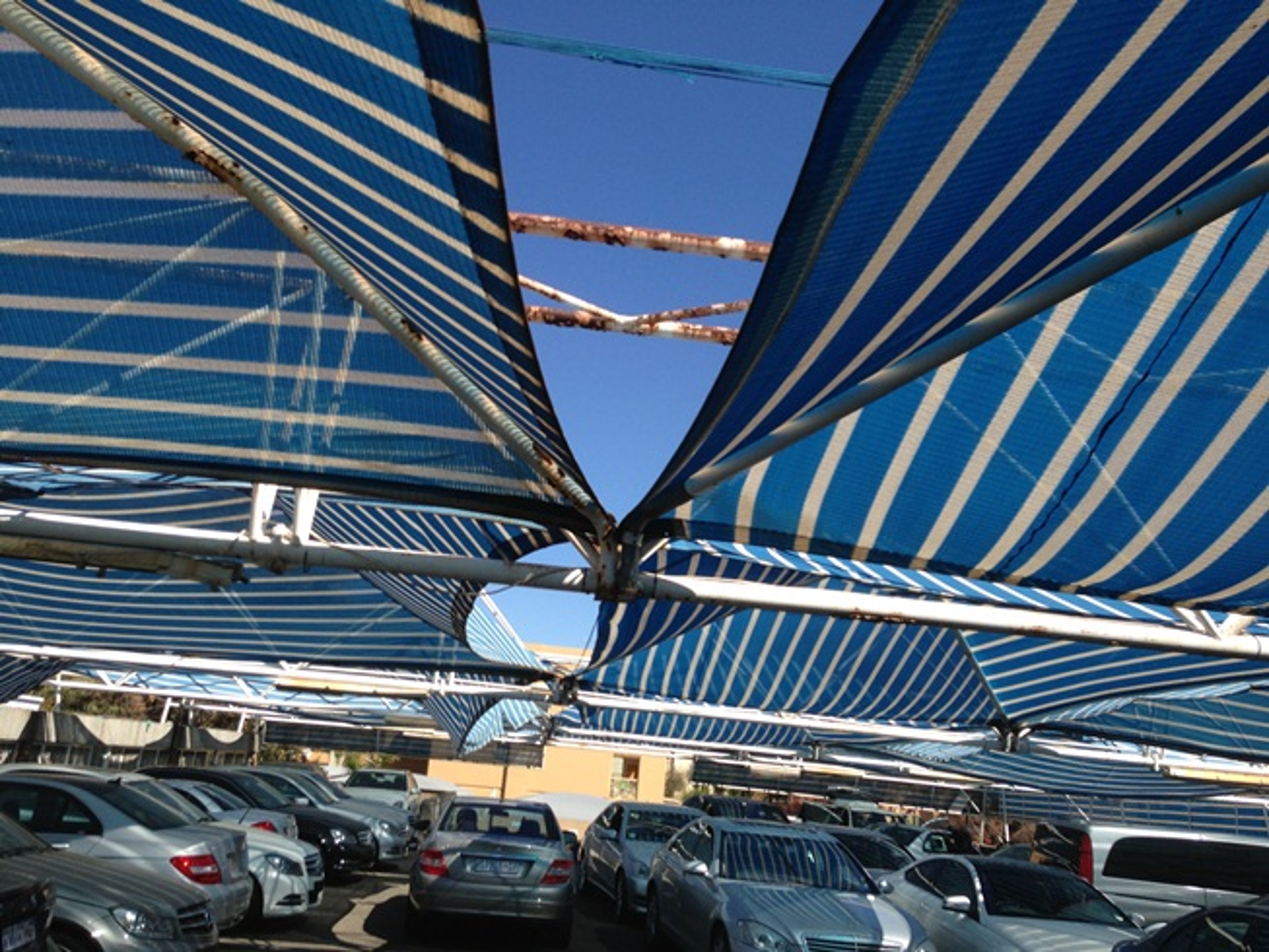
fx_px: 1210
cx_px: 634
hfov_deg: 55.3
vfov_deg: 43.0
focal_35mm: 33
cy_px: 476
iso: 50
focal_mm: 4.13
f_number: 2.4
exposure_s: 1/1130
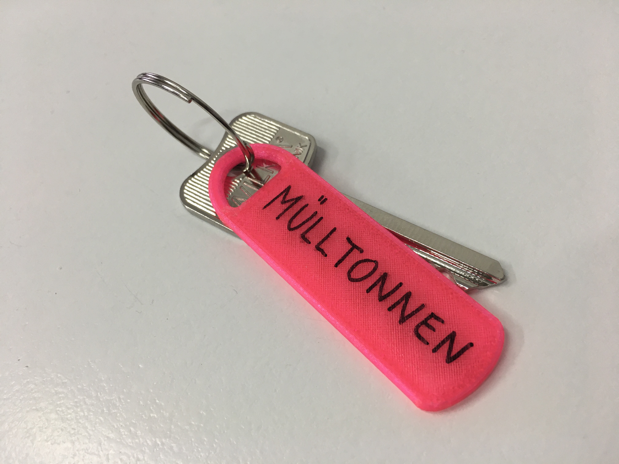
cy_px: 232
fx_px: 519
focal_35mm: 29
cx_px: 310
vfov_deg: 48.2
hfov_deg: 61.7
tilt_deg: -58.2
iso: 25
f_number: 2.2
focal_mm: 4.15
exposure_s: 1/33
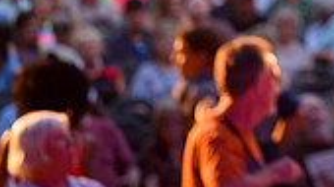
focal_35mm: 272
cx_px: 473
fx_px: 2405
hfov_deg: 7.8
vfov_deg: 4.4
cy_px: -152
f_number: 2.8
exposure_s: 1/100
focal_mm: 76
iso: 1600
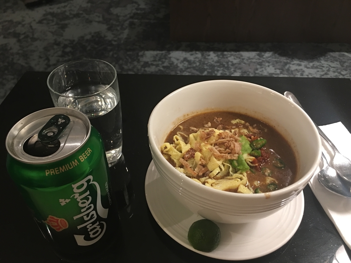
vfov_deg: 48.2
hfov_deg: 61.7
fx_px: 294
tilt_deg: -43.2
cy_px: 132
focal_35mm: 29
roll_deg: -0.7
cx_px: 176
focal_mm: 4.15
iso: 80
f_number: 2.2
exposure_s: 1/8
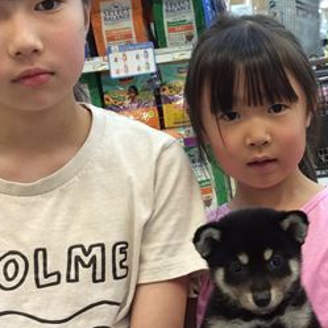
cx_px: 248
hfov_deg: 25.1
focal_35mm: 68
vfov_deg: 25.4
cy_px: 167
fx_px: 729
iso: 64
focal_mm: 3.3
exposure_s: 1/24
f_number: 2.4
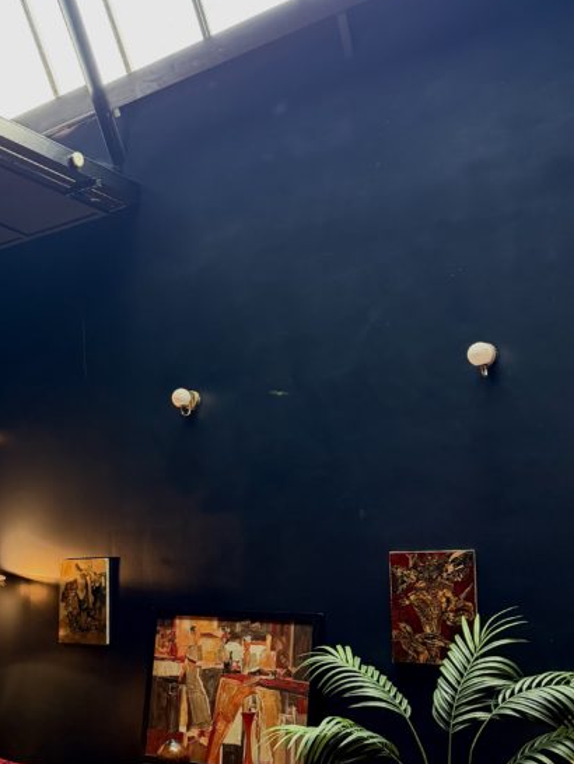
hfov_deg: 31.5
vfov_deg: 41.8
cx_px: 132
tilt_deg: +6.4
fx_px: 994
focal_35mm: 45
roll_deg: -0.9
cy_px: 476
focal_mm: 6.76
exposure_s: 1/60
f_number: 1.78
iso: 400
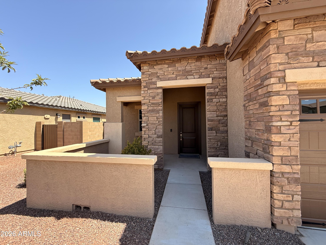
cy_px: 122
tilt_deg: +0.7
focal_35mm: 14
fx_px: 132
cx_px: 163
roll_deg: +0.6
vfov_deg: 85.7
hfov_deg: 102.1
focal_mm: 2.22
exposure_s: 1/506
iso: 64
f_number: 2.2
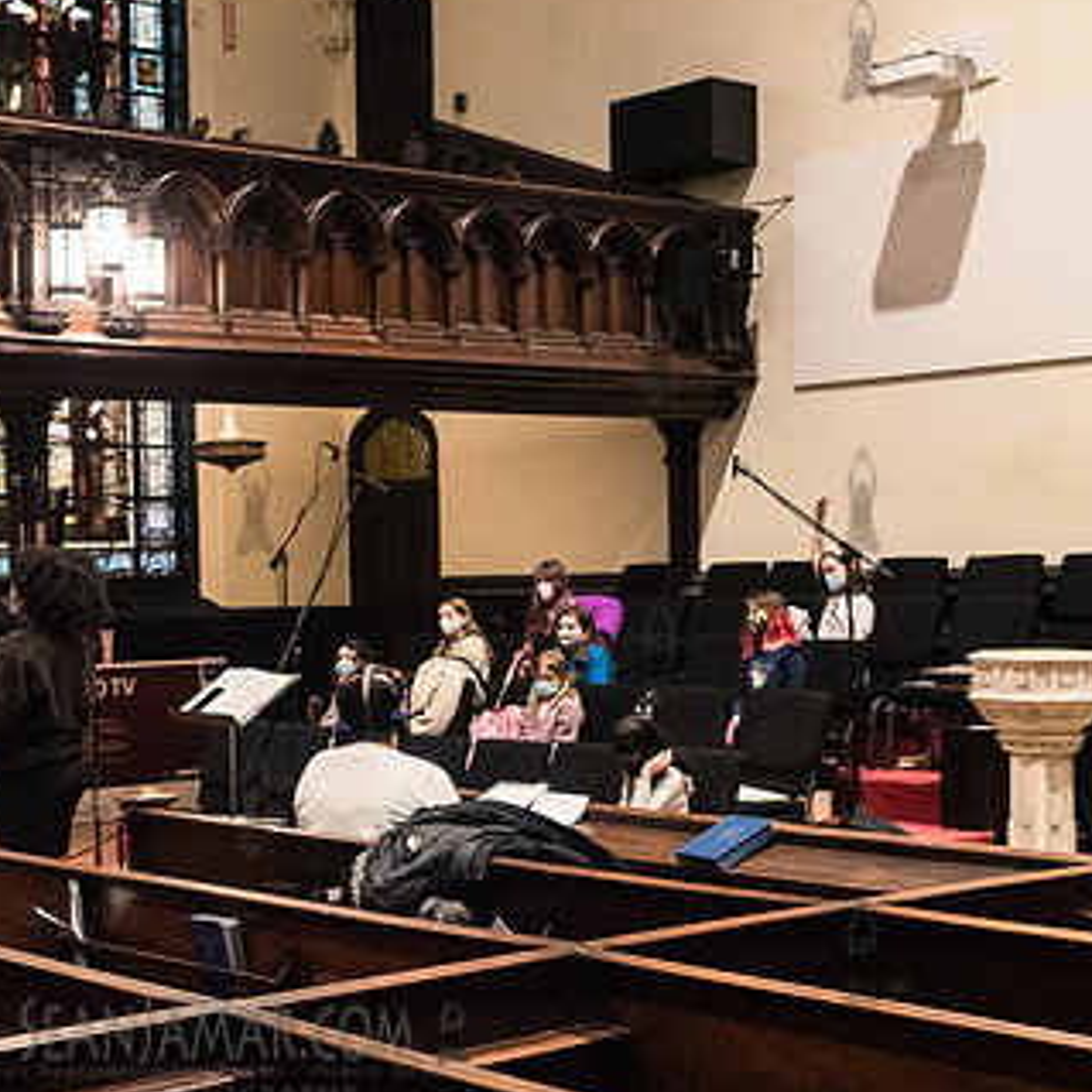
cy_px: 604
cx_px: 326
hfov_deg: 29.3
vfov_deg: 29.5
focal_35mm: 58
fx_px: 2070
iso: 4000
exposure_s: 1/160
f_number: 4
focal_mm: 35
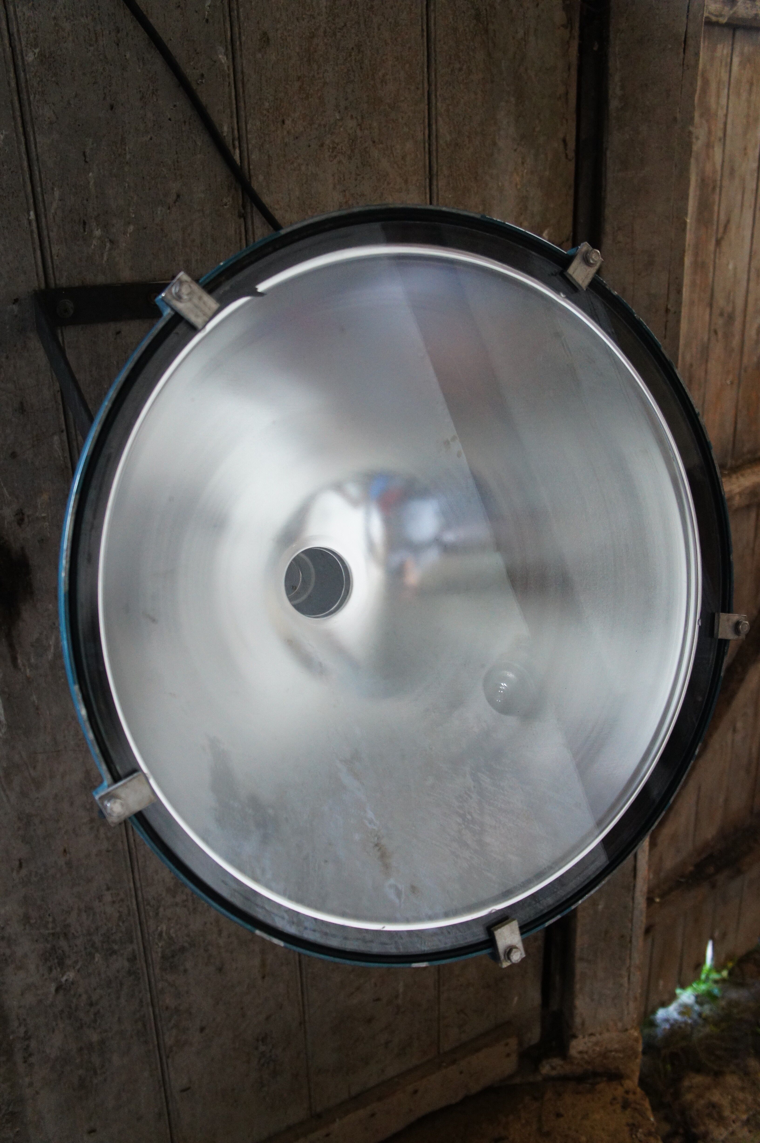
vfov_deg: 57.3
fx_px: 1047
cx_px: 380
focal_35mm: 33
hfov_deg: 39.9
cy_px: 572
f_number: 4
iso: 1600
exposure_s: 1/60
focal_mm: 22
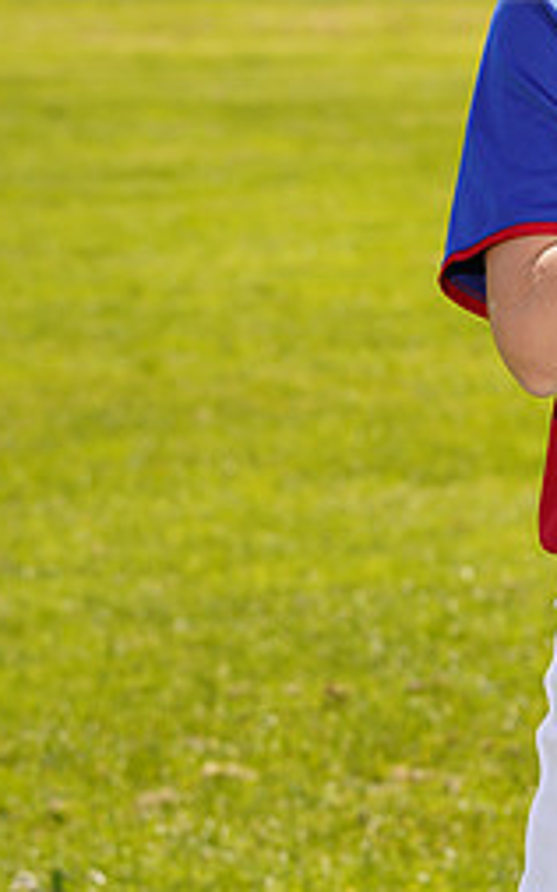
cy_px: -109
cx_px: 633
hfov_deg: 5.6
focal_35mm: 234
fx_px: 5687
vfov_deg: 8.9
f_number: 9
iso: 100
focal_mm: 100
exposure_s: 1/160
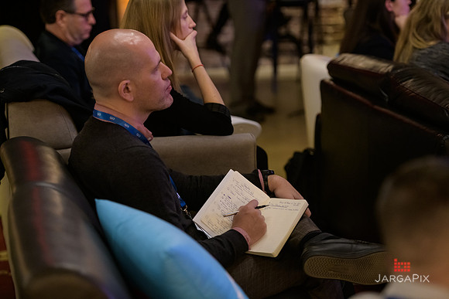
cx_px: 224
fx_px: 1247
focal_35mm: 100
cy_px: 150
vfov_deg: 13.7
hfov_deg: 20.4
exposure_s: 1/50
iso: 3200
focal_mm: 100
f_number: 3.2
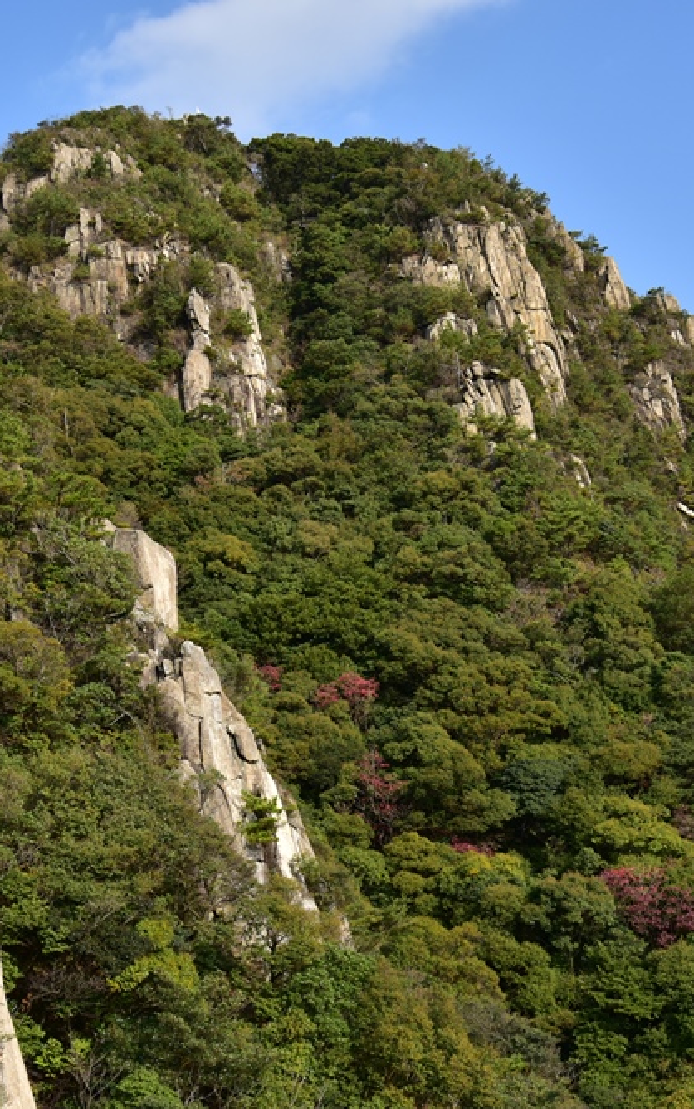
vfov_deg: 40.3
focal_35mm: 50
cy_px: 554
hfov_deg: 25.8
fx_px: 1512
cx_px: 408
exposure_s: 1/1000
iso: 200
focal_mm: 32
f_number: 5.6
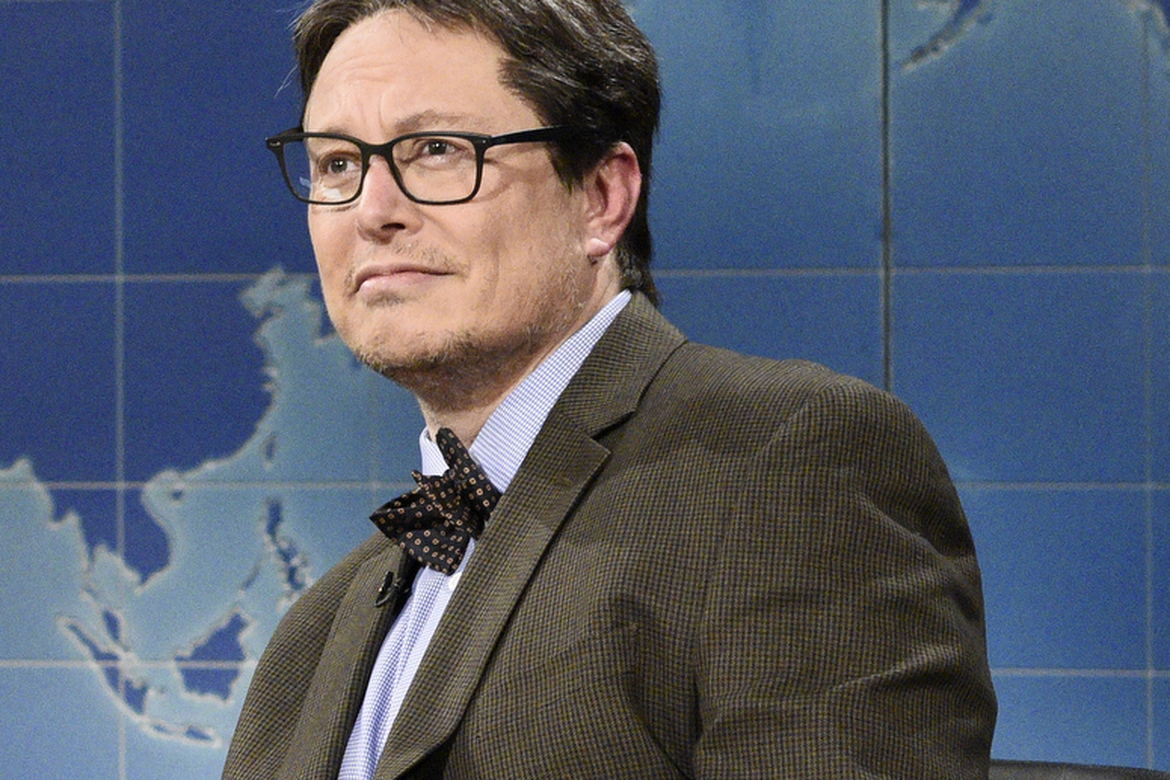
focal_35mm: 329
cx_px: -685
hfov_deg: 6.2
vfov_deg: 4.2
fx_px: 10694
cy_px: 383
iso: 5000
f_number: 3.5
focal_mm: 85
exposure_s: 1/320
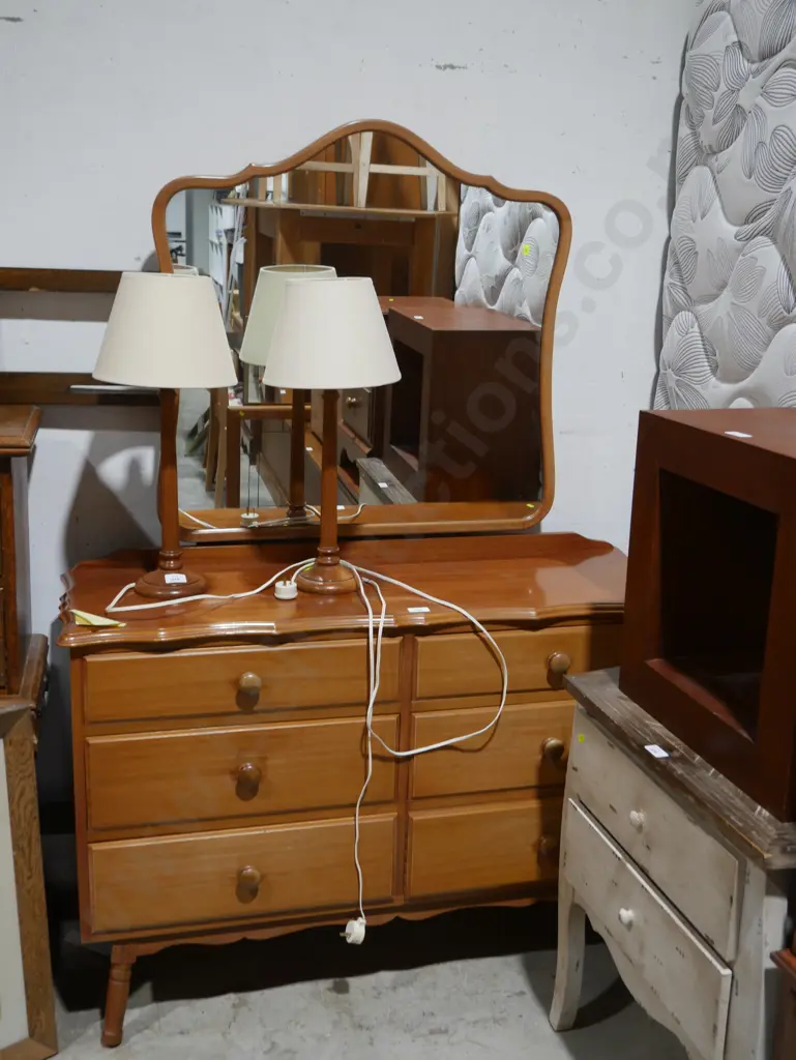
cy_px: 530
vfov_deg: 49.0
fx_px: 1164
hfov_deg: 37.8
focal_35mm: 38
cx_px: 398
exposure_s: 1/60
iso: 320
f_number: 4.1
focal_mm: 19
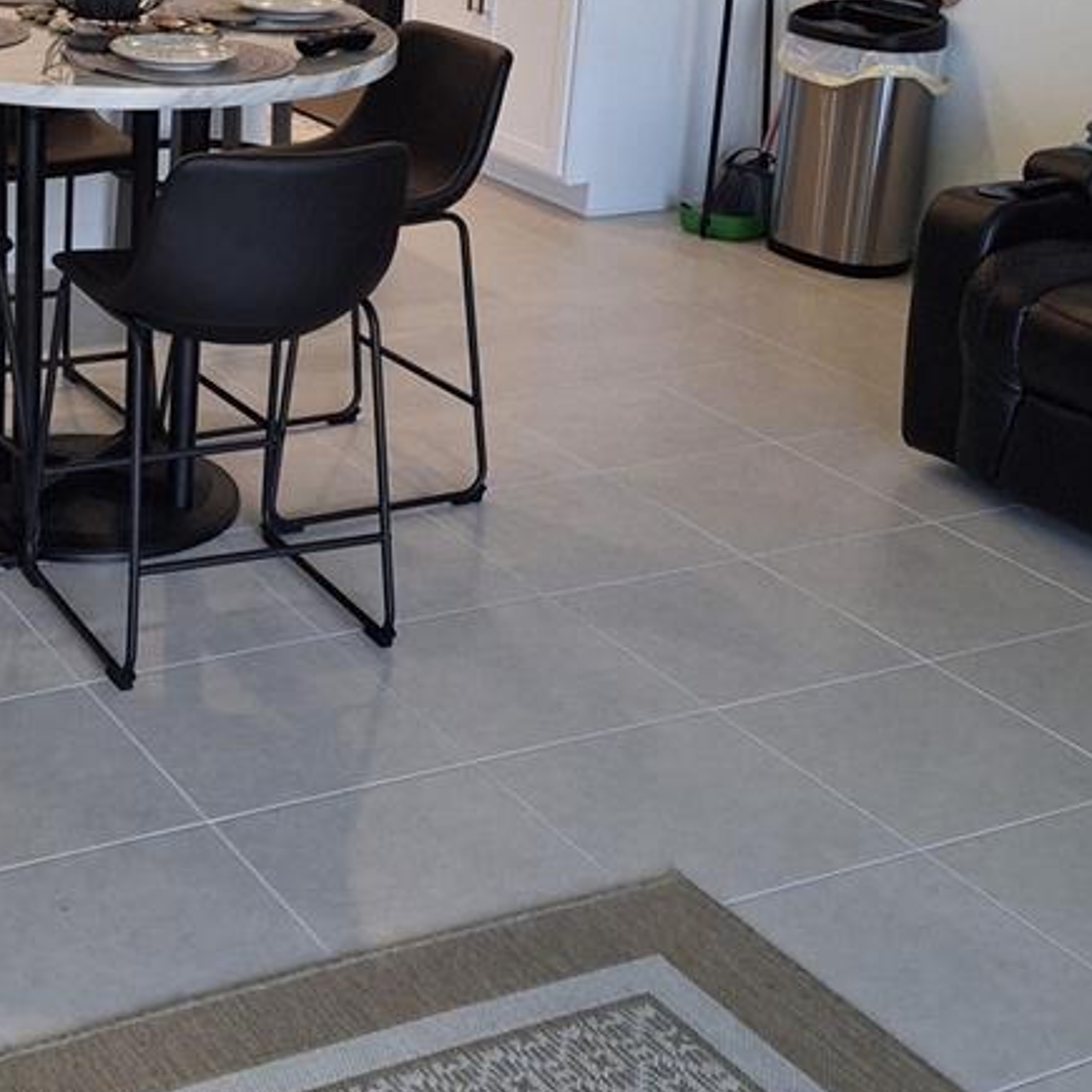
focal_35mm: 61
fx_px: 2177
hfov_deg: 27.5
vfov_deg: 27.8
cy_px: 286
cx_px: 181
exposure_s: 1/100
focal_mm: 4.69
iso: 160
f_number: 1.8
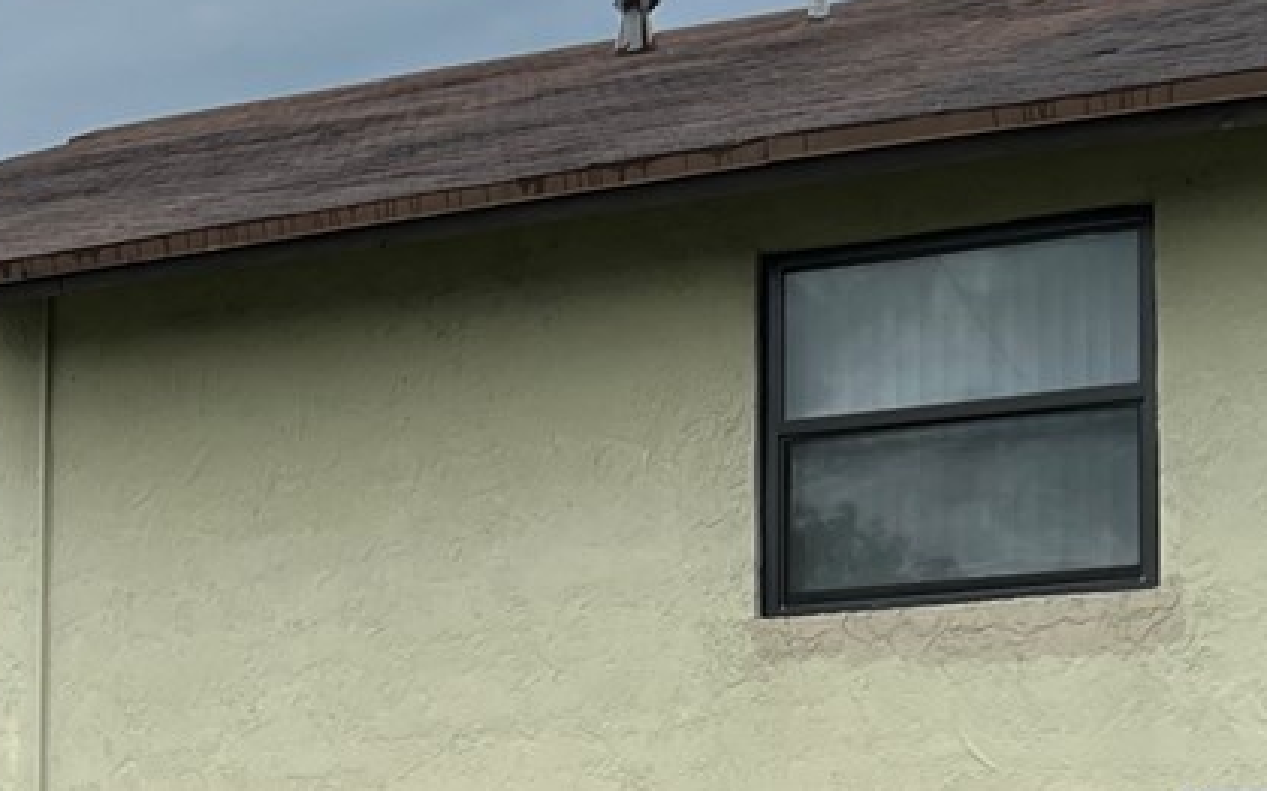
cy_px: 900
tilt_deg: +4.2
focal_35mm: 105
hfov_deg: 19.1
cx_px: -94
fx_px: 3624
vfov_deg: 12.2
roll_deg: -0.1
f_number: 1.5
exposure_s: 1/1645
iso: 50
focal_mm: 5.7
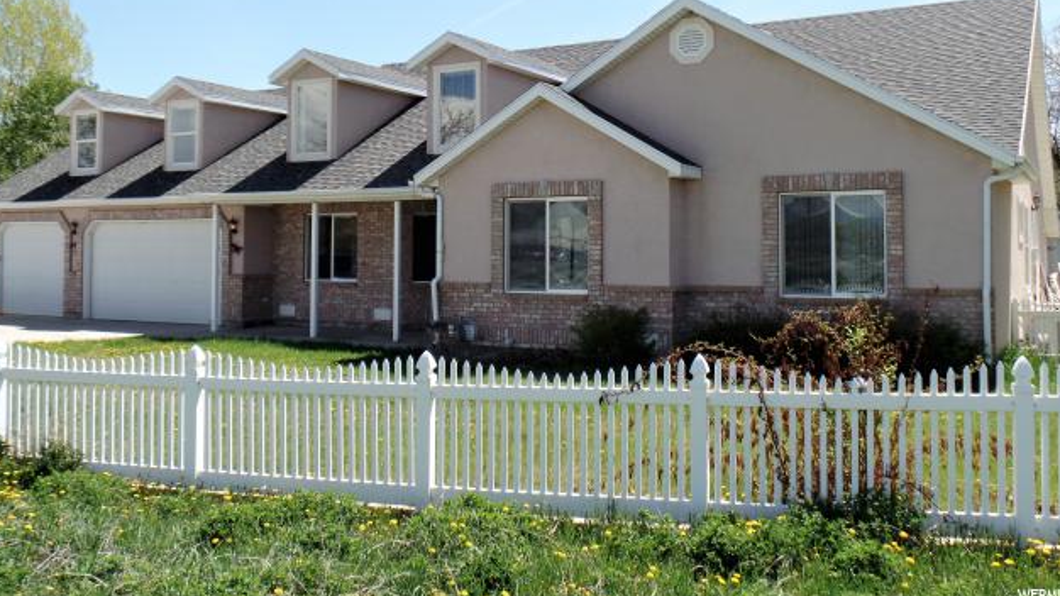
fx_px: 1096
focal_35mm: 39
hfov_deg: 51.6
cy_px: 195
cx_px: 530
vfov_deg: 30.2
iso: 80
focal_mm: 6.2
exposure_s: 1/750
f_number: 3.4
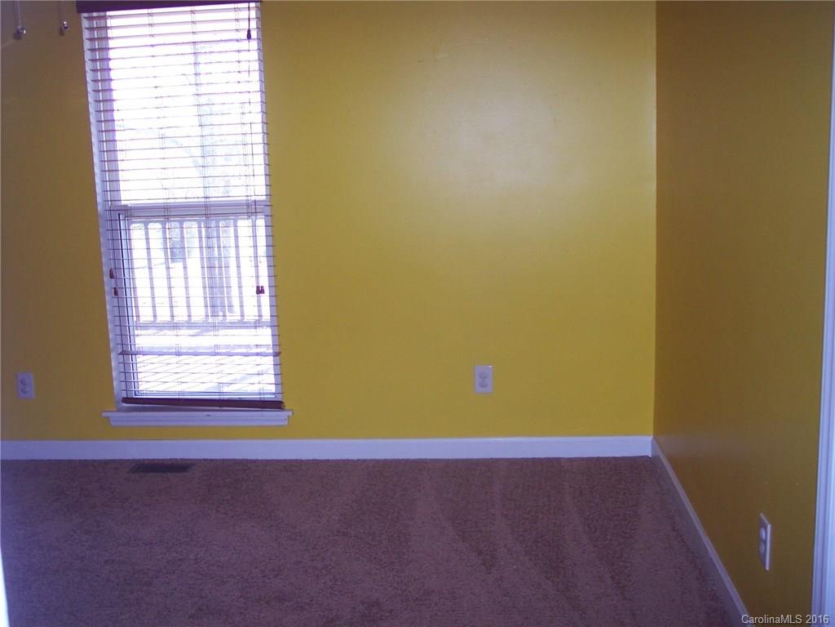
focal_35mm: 39
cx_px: 418
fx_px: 941
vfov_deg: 36.8
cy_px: 314
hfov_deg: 47.9
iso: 140
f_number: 2.8
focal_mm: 8
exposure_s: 1/60
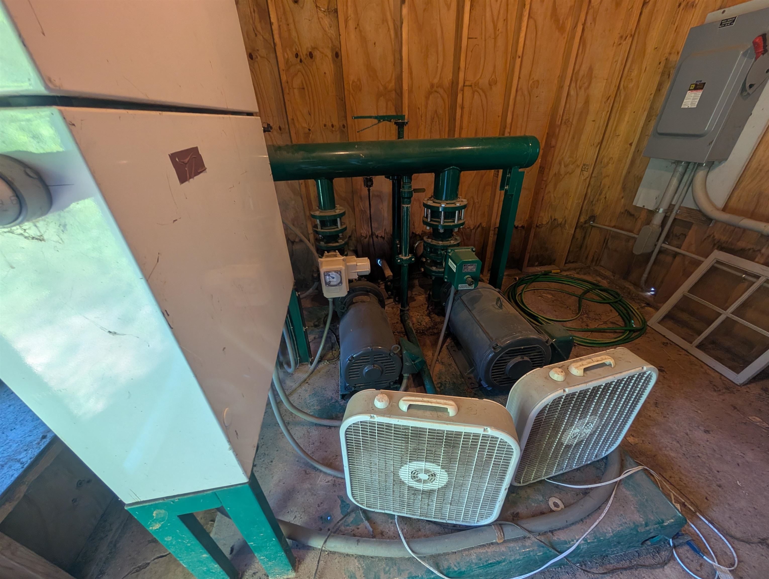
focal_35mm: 12
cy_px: 290
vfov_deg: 94.6
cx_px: 384
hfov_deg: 110.5
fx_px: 267
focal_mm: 2.02
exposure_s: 1/30
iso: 69
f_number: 1.7
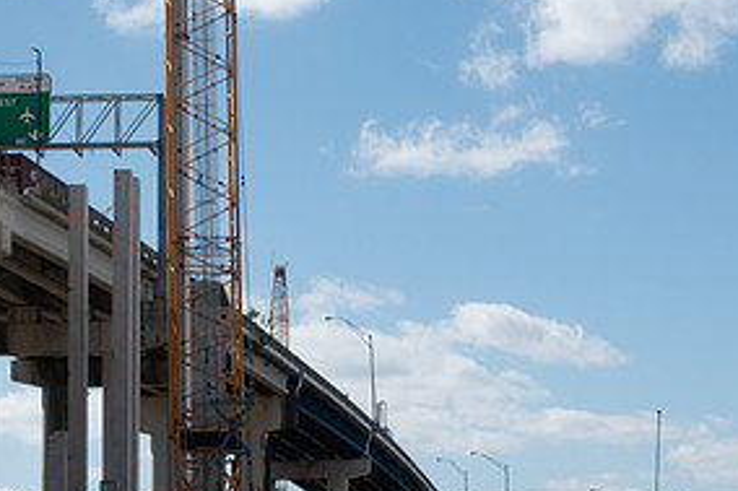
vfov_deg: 10.0
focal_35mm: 137
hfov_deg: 14.9
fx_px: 2807
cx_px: 572
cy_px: 342
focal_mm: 24.47
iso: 125
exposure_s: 1/200
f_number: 4
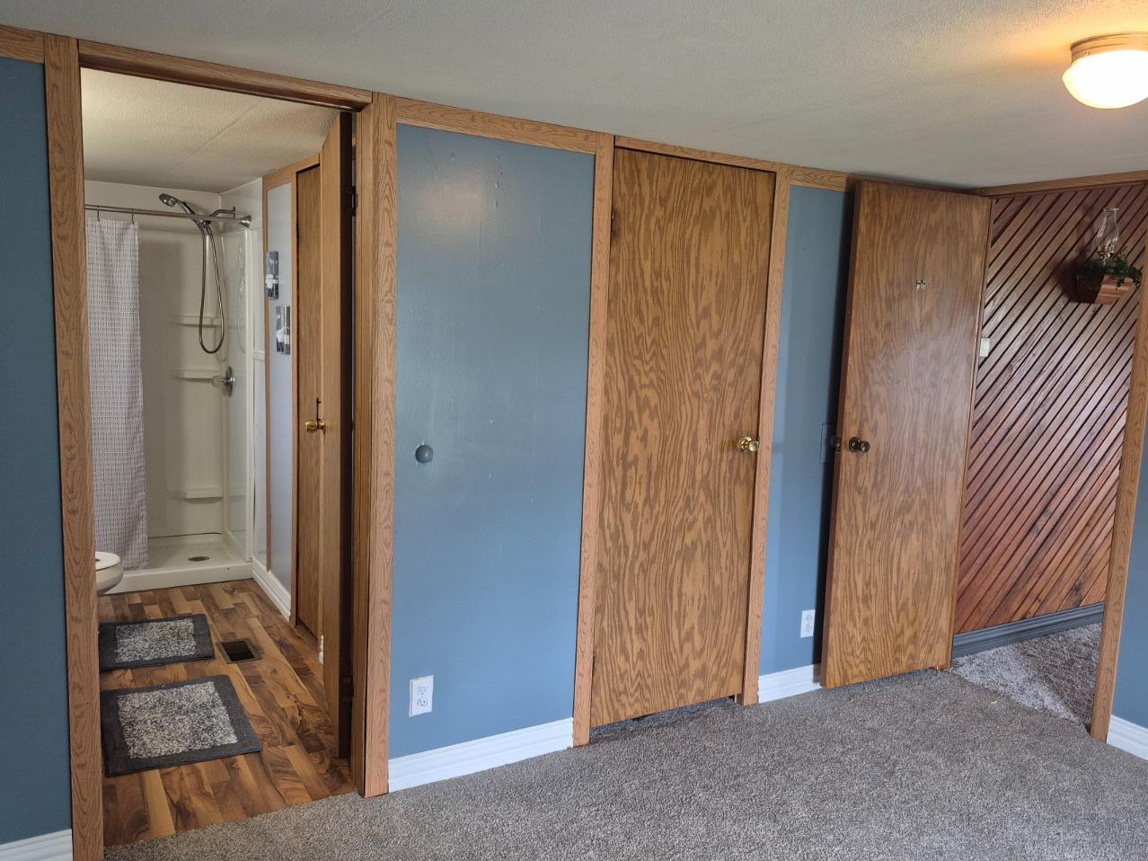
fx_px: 895
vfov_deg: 51.3
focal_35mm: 27
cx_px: 616
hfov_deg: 65.3
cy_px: 445
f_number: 1.8
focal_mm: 5.4
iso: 400
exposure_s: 1/120
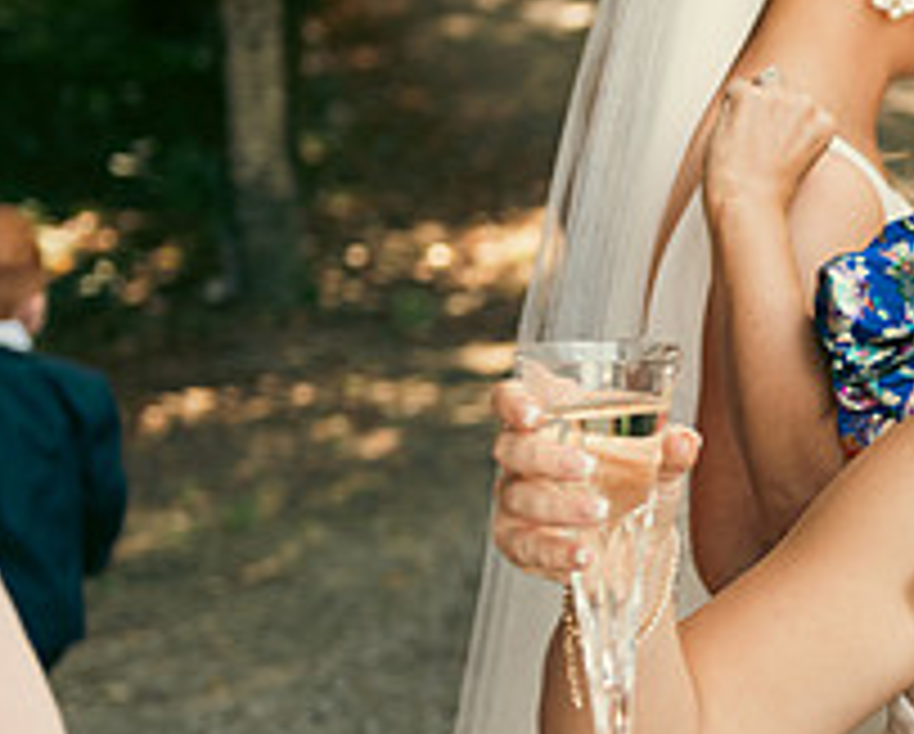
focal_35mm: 134
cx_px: 1180
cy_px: 502
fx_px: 3630
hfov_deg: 13.8
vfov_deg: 11.5
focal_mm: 50
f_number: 3.5
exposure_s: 1/160
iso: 250
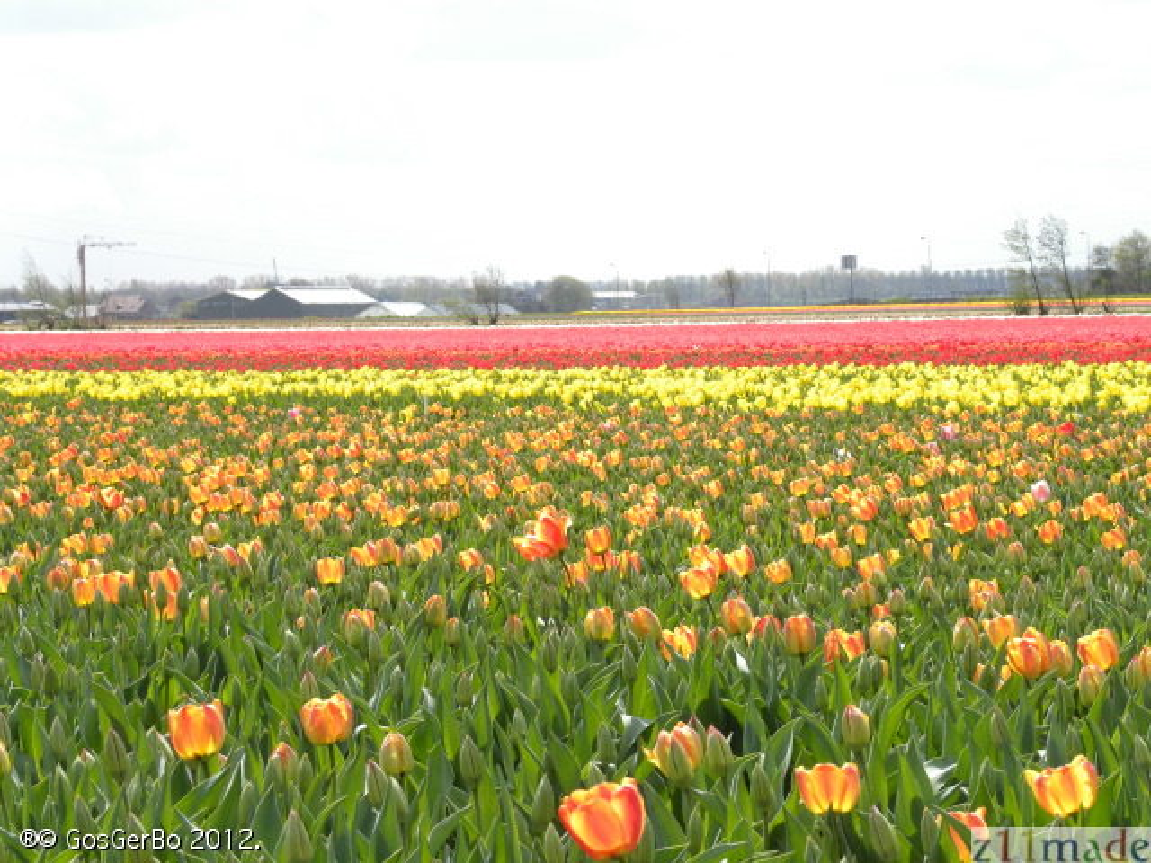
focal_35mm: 129
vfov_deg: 11.5
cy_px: 432
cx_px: 576
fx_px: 4289
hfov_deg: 15.3
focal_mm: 23
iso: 64
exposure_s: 1/262
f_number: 5.6
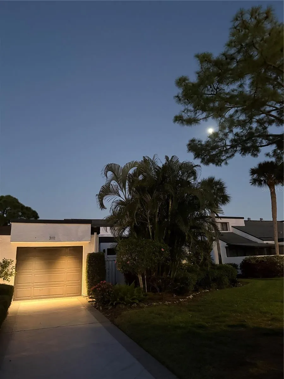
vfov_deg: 71.6
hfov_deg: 56.8
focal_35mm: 24
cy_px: 190
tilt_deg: +16.6
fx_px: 263
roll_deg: +2.7
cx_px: 142
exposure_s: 1/30
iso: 1250
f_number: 1.78
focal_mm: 6.76
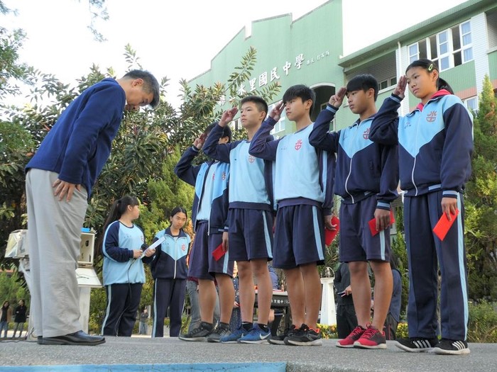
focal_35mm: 40
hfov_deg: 46.8
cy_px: 186
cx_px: 248
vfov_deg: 36.0
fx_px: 574
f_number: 3.8
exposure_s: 1/80
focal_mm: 7.2
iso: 100
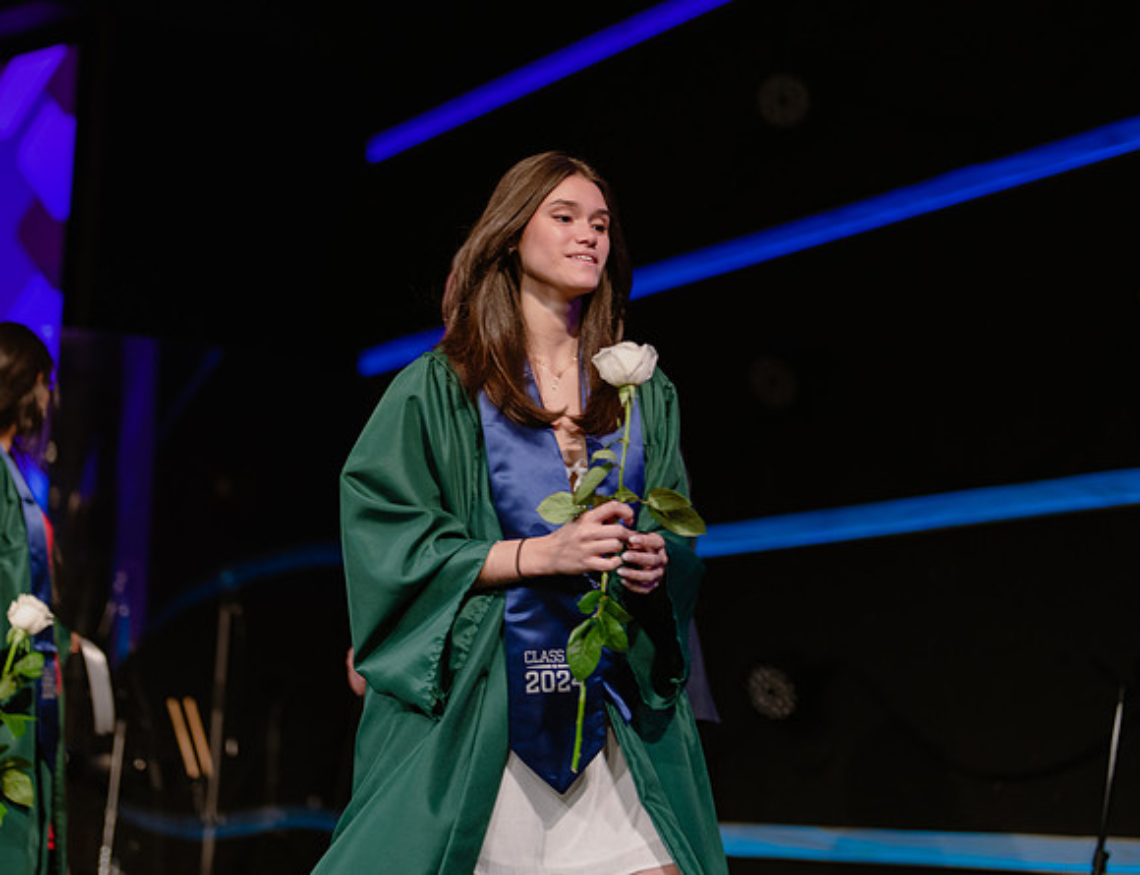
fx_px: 2304
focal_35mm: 69
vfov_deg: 21.4
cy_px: 325
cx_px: 456
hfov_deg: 27.7
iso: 640
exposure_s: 1/320
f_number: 1.2
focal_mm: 50
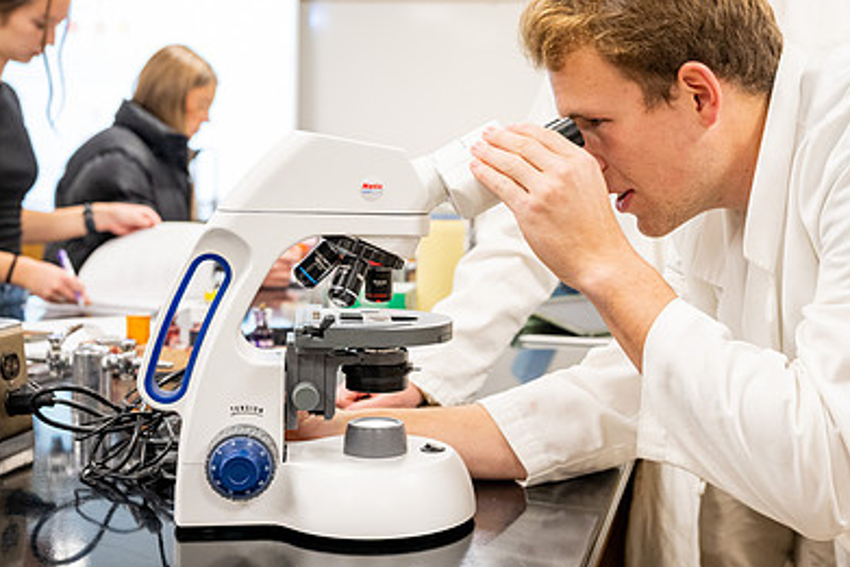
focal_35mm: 51
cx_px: 552
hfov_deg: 38.5
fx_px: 1205
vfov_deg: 26.5
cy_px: 238
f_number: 3.2
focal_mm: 32
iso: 1000
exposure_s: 1/160
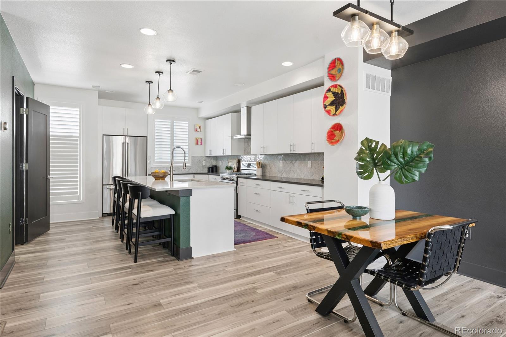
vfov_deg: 62.0
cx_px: 253
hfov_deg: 84.0
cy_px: 168
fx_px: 281
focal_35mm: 20
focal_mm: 20
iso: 640
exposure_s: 1/40
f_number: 8
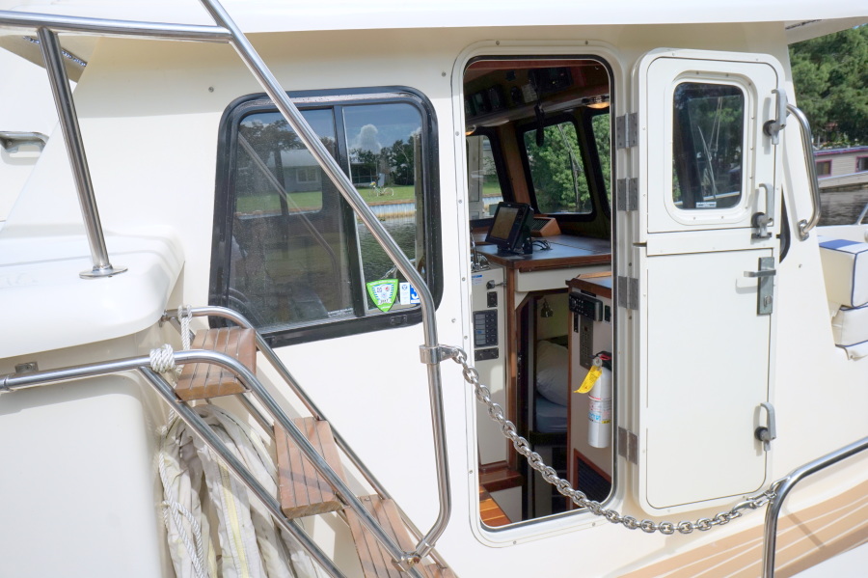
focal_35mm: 24
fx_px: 578
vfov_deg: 53.1
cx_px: 434
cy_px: 289
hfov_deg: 73.8
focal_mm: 16
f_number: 8
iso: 100
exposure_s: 1/250
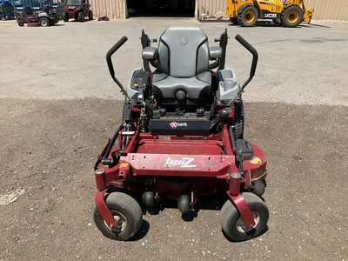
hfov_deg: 61.7
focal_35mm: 29
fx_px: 292
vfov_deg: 48.2
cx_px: 174
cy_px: 130
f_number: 1.8
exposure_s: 1/1848
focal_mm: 3
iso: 25
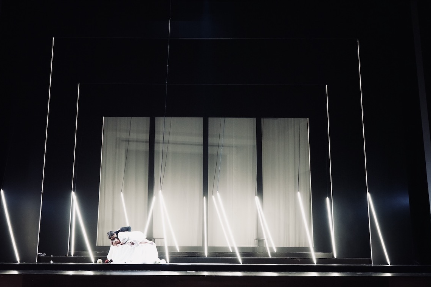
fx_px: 479
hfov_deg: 48.4
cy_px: 139
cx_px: 206
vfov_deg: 33.4
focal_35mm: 40
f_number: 4
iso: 12800
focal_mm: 38
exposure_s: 1/40
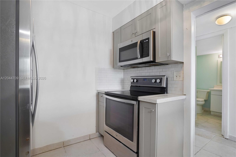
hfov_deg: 93.3
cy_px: 78
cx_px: 118
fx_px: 111
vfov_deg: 70.5
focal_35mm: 17
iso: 1600
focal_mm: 17
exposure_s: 1/200
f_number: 5
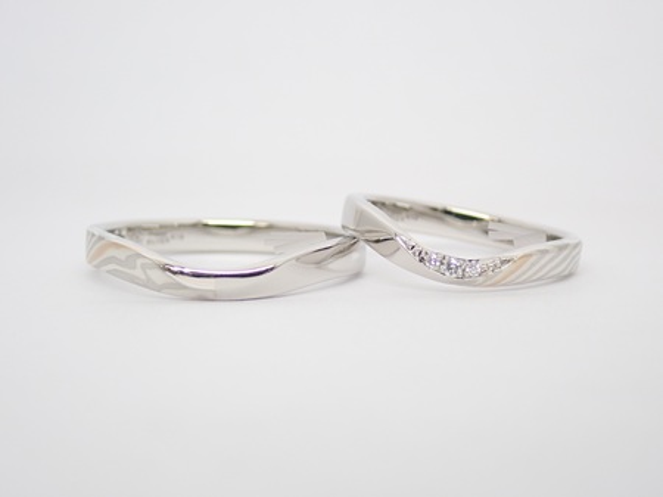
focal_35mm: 77
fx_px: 1474
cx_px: 332
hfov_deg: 25.3
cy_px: 248
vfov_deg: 19.1
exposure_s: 1/100
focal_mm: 13.65
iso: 200
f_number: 4.1
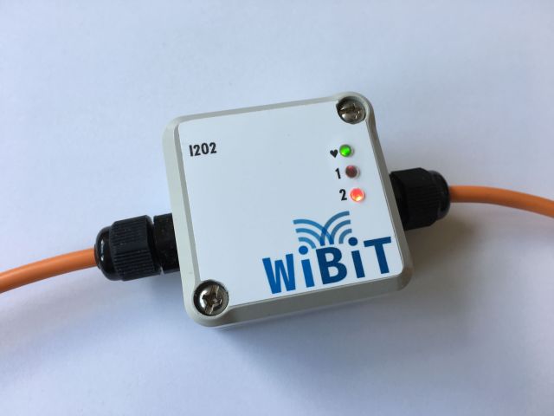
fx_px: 464
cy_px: 208
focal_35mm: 29
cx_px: 277
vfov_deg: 48.2
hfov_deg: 61.7
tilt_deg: -73.8
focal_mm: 4.15
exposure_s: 1/100
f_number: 2.2
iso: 32
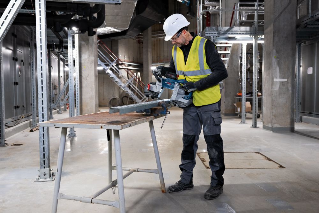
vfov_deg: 41.7
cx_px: 160
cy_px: 106
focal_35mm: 32
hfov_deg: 59.5
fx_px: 279
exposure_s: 1/60
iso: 1250
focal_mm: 31.5
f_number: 4
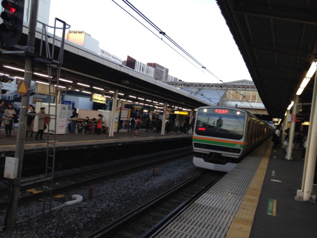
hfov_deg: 55.4
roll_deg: -4.0
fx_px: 302
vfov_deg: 42.9
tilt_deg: +0.2
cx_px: 158
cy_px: 119
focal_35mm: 33
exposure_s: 1/120
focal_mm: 4.12
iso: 64
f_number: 2.4
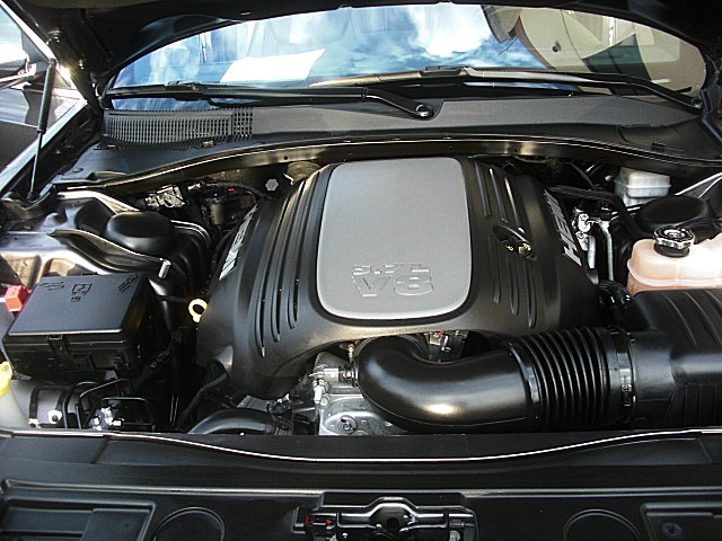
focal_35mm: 36
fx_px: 751
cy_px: 270
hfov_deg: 51.4
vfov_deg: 39.7
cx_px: 361
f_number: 2.8
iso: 200
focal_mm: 6.3
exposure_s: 1/125
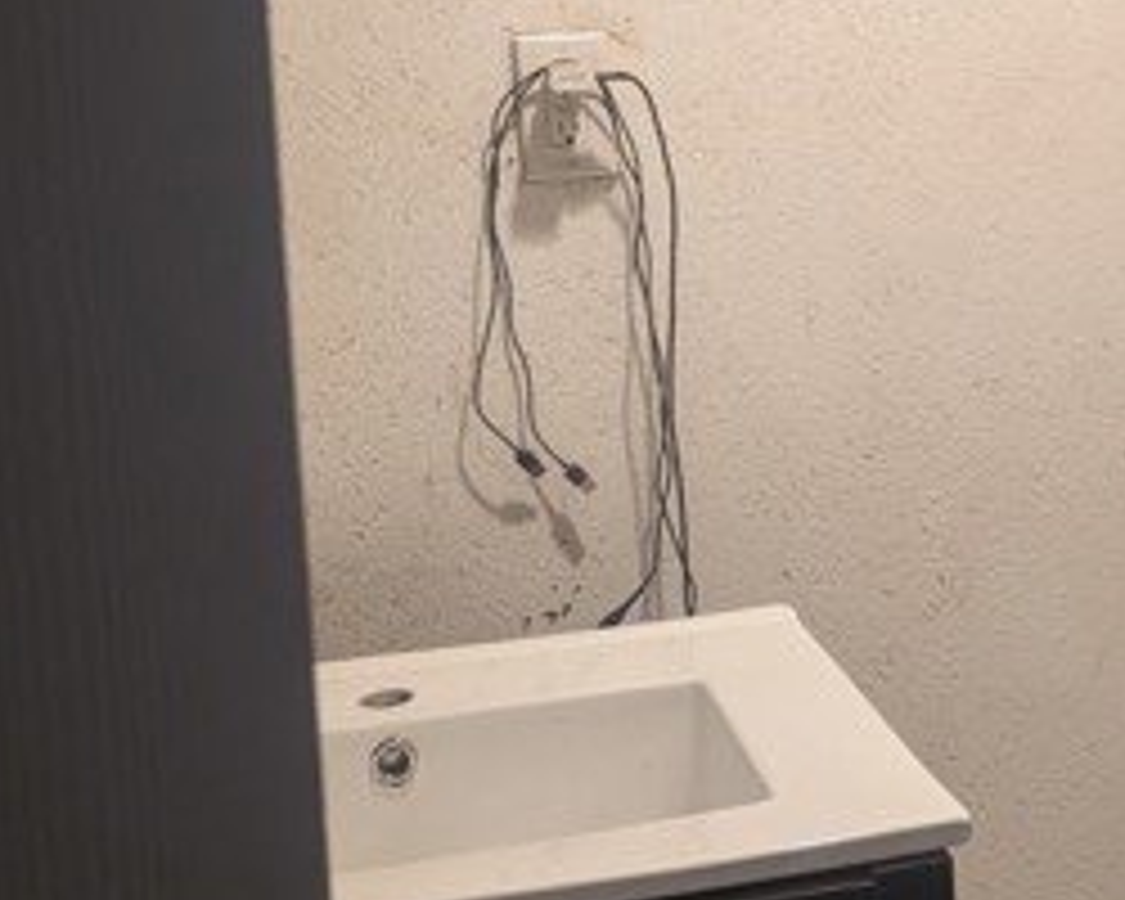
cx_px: 1030
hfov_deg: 30.0
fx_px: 1998
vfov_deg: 25.1
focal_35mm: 60
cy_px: 232
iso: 908
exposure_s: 1/120
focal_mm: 6.9
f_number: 1.68
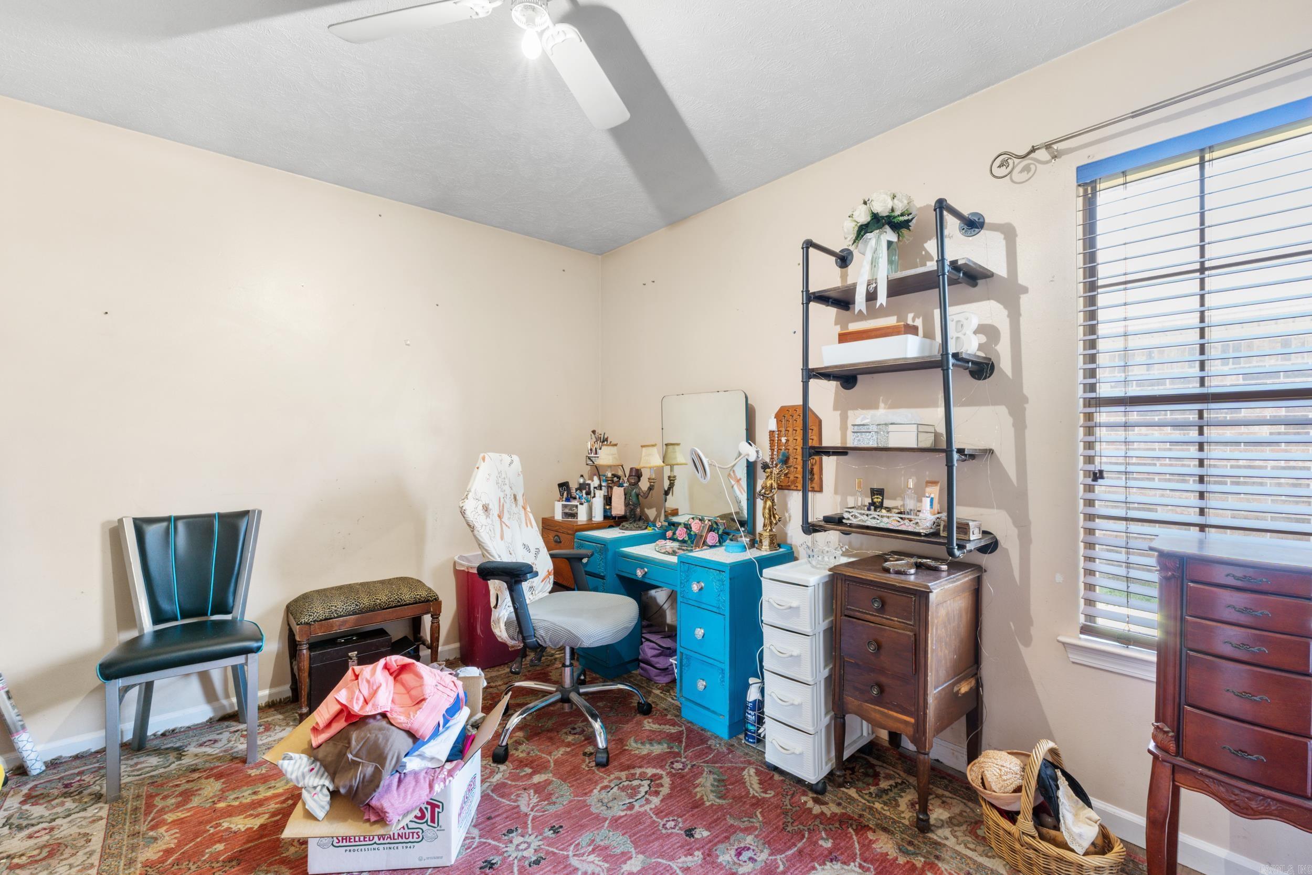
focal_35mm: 15
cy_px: 438
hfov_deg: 100.4
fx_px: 547
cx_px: 656
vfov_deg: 77.3
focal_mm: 10
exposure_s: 1/4
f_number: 9
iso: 200
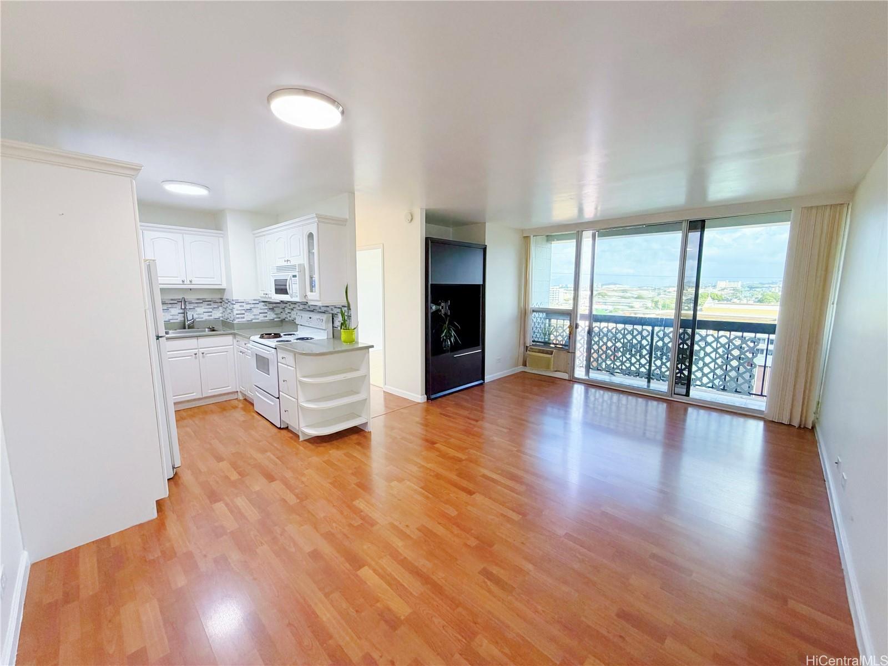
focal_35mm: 14
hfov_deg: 102.1
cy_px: 333
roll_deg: -0.2
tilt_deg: -7.5
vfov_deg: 85.7
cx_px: 444
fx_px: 359
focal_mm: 2.22
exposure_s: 1/120
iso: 250
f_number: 2.2
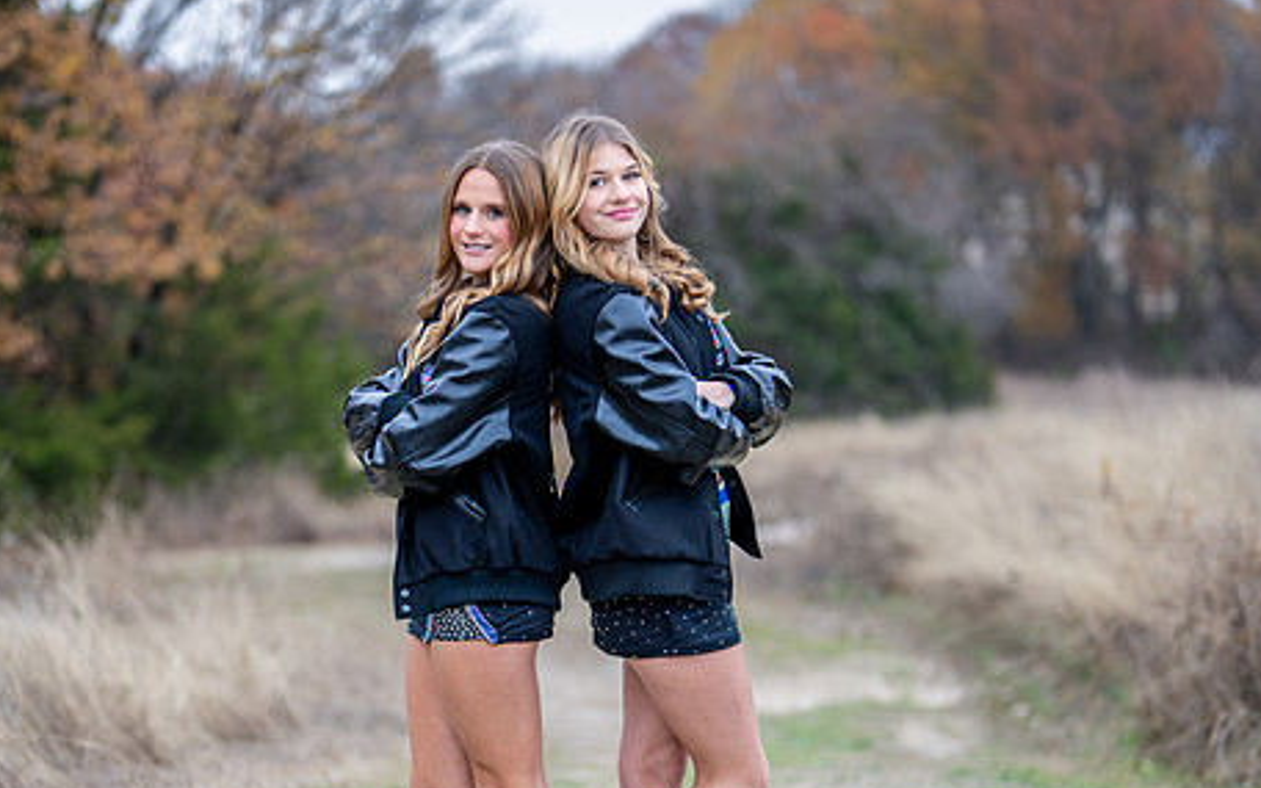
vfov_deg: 15.1
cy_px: 592
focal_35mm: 86
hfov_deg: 24.1
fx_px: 2956
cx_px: 557
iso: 400
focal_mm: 50
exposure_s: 1/1000
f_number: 1.2
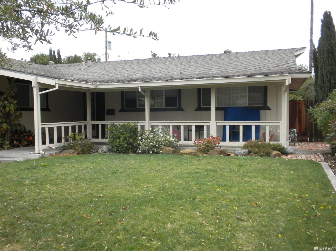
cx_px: 168
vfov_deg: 38.6
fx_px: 359
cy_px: 126
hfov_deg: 50.2
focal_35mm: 37
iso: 64
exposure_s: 1/130
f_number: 3.5
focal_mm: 6.6
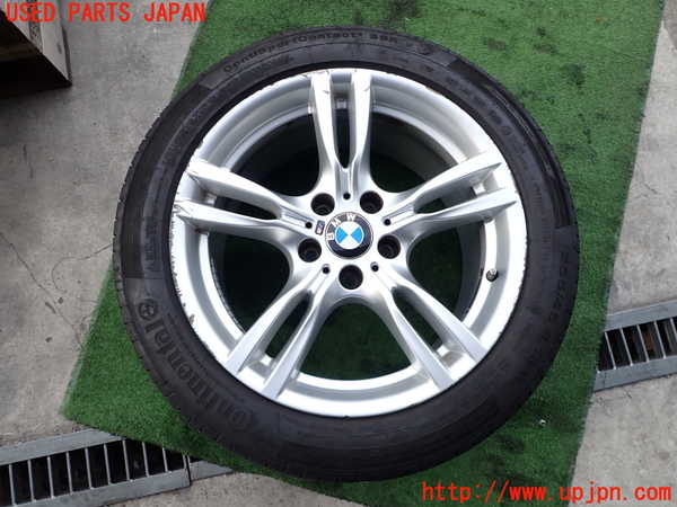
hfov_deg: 69.4
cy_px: 254
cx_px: 338
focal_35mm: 25
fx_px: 489
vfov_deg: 54.9
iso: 100
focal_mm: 4.5
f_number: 2.8
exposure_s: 1/200
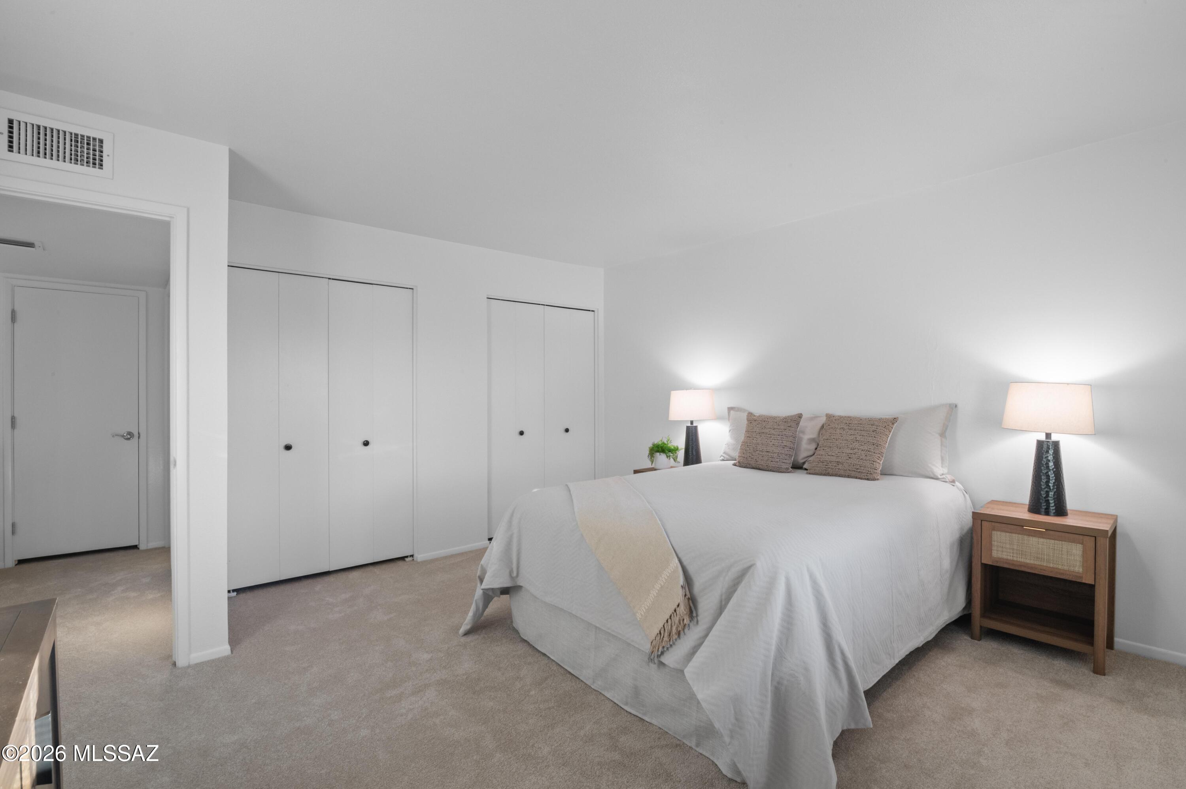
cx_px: 593
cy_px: 394
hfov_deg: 96.8
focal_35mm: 16
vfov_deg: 73.7
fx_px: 527
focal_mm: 16
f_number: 22
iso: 800
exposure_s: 1/2
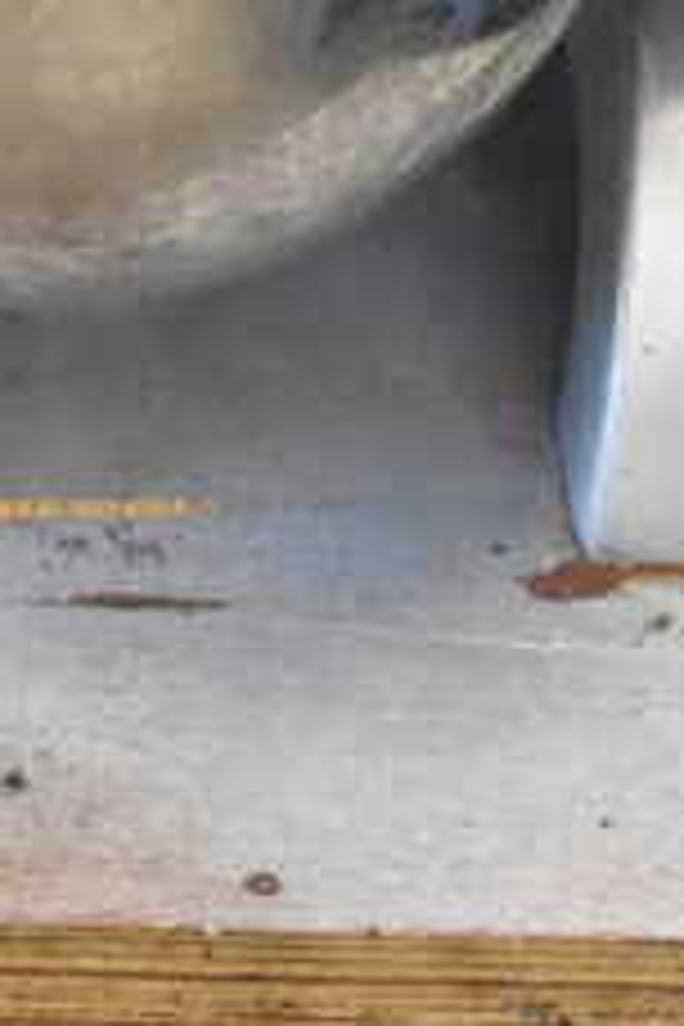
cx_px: 72
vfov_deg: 8.3
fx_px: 6868
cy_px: -605
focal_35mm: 241
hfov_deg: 5.7
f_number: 5
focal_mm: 40
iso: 2800
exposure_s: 1/60
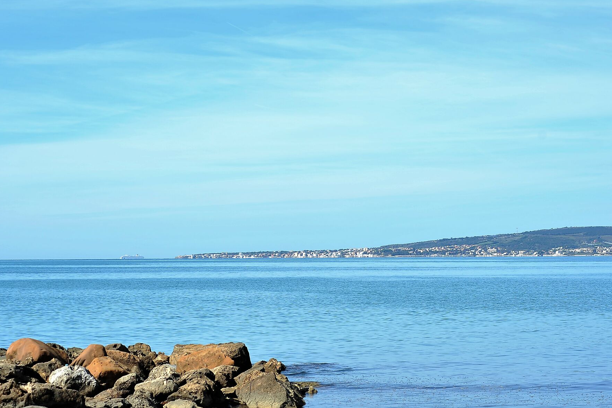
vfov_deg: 14.4
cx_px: 247
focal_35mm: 95
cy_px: 271
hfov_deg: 21.4
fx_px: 1614
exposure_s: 1/320
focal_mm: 70
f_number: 9
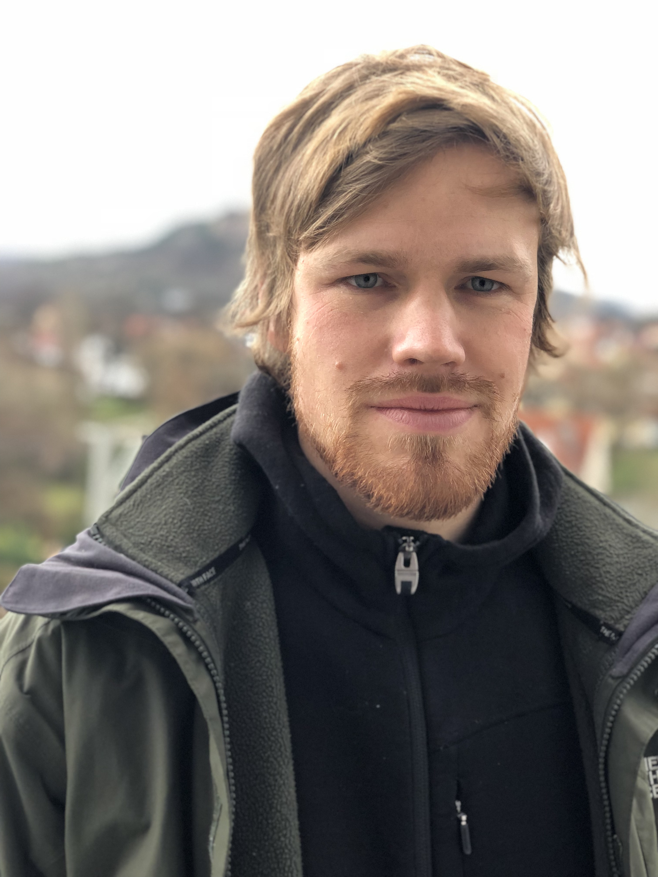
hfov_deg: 28.0
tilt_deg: -4.0
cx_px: 329
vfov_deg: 36.8
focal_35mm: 52
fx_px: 1318
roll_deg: -5.2
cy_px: 438
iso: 160
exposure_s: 1/100
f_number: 2.4
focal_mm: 6
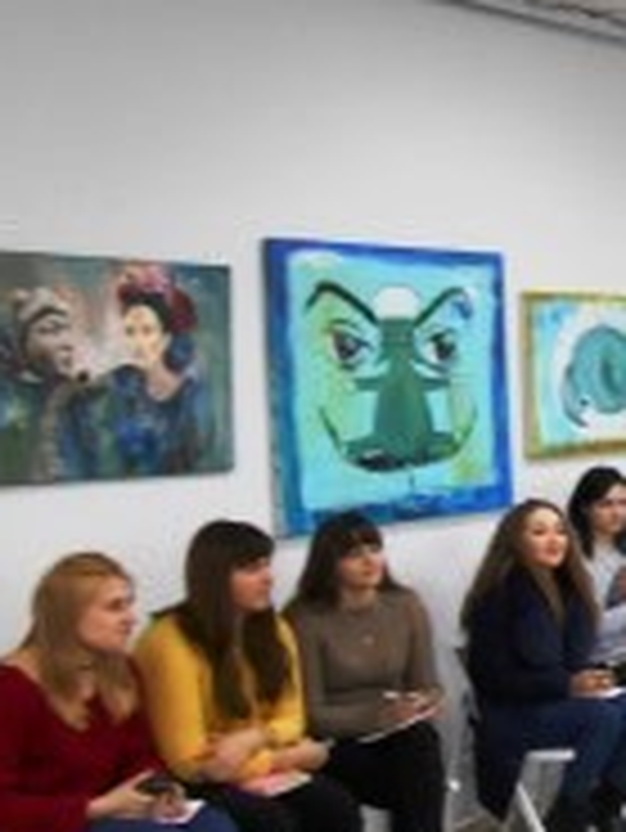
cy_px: 468
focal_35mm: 63
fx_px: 1517
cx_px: 991
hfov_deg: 19.6
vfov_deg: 30.7
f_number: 3.2
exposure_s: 1/30
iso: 220
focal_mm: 4.6
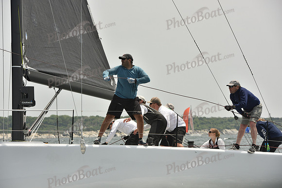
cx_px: 141
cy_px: 94
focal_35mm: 155
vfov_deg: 8.9
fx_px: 1214
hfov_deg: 13.2
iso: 400
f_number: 10
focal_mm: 155
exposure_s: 1/1600
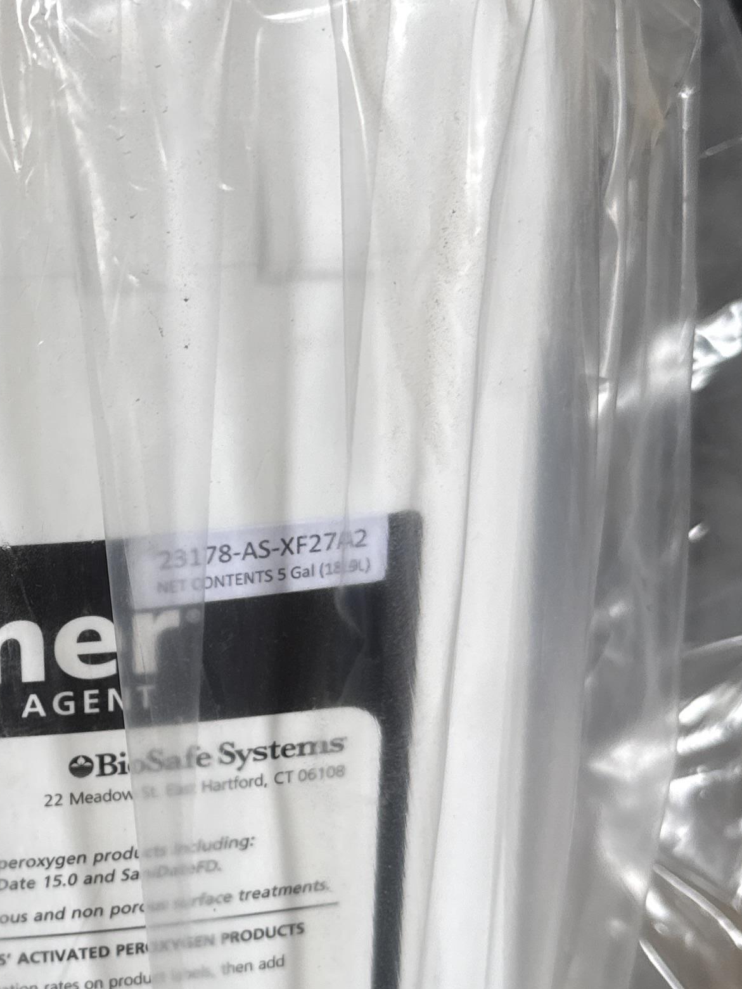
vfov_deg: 31.2
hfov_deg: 22.7
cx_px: -4
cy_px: 535
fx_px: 1772
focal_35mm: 62
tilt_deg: -21.5
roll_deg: +2.4
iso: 80
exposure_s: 1/121
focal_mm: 6.76
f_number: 1.78
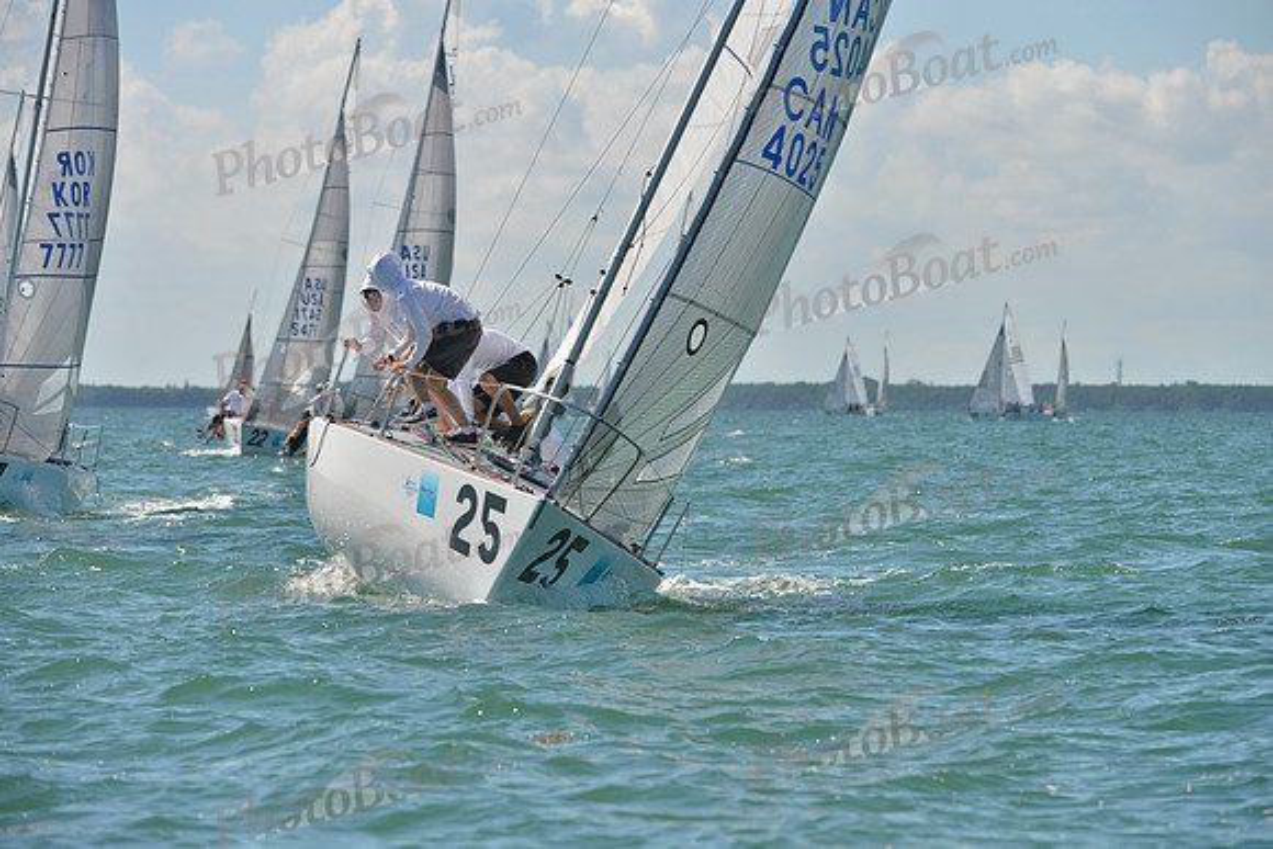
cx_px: 636
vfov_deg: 6.9
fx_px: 7074
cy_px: 424
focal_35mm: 200
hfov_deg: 10.3
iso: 200
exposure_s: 1/1000
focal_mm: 200
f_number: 7.1
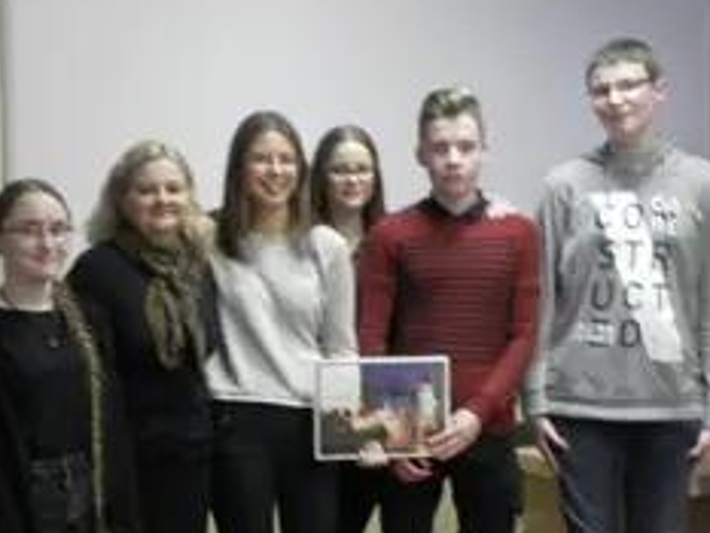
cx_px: 262
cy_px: 323
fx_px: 1457
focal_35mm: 71
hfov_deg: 27.3
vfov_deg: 20.7
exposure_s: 1/8
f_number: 3.2
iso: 250
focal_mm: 6.6
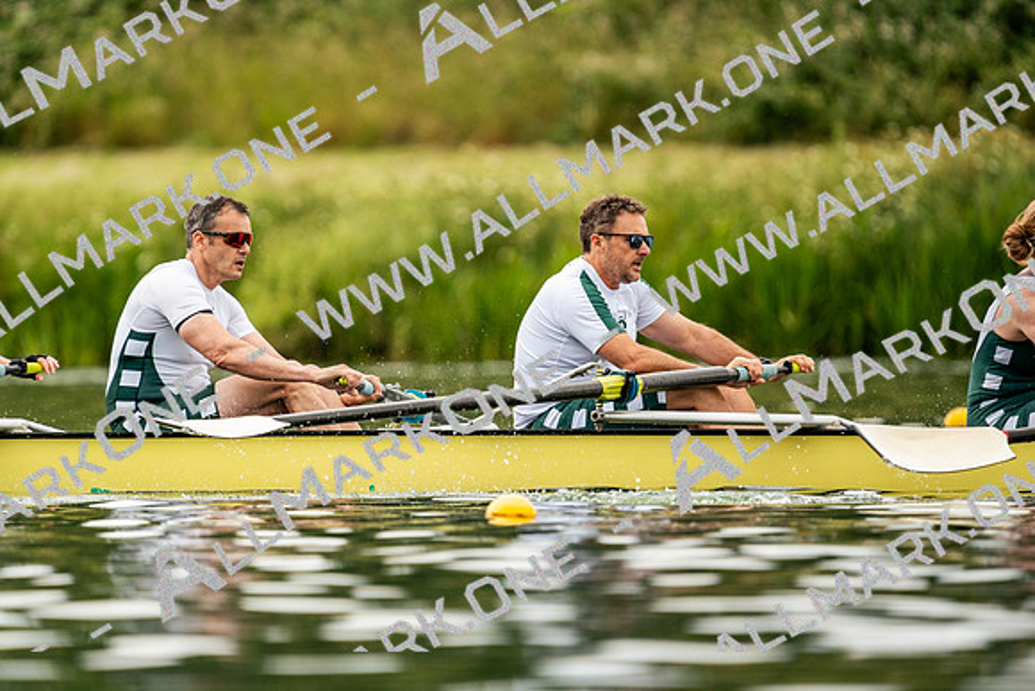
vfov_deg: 2.3
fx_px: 17253
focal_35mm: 600
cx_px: 518
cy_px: 346
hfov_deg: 3.4
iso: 500
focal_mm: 600
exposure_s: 1/2000
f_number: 6.3
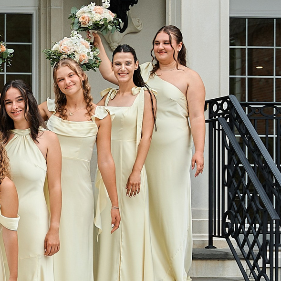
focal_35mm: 123
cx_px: -108
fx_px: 1131
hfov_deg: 13.5
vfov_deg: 14.2
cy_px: 177
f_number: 2.8
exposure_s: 1/1600
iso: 125
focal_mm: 33.3
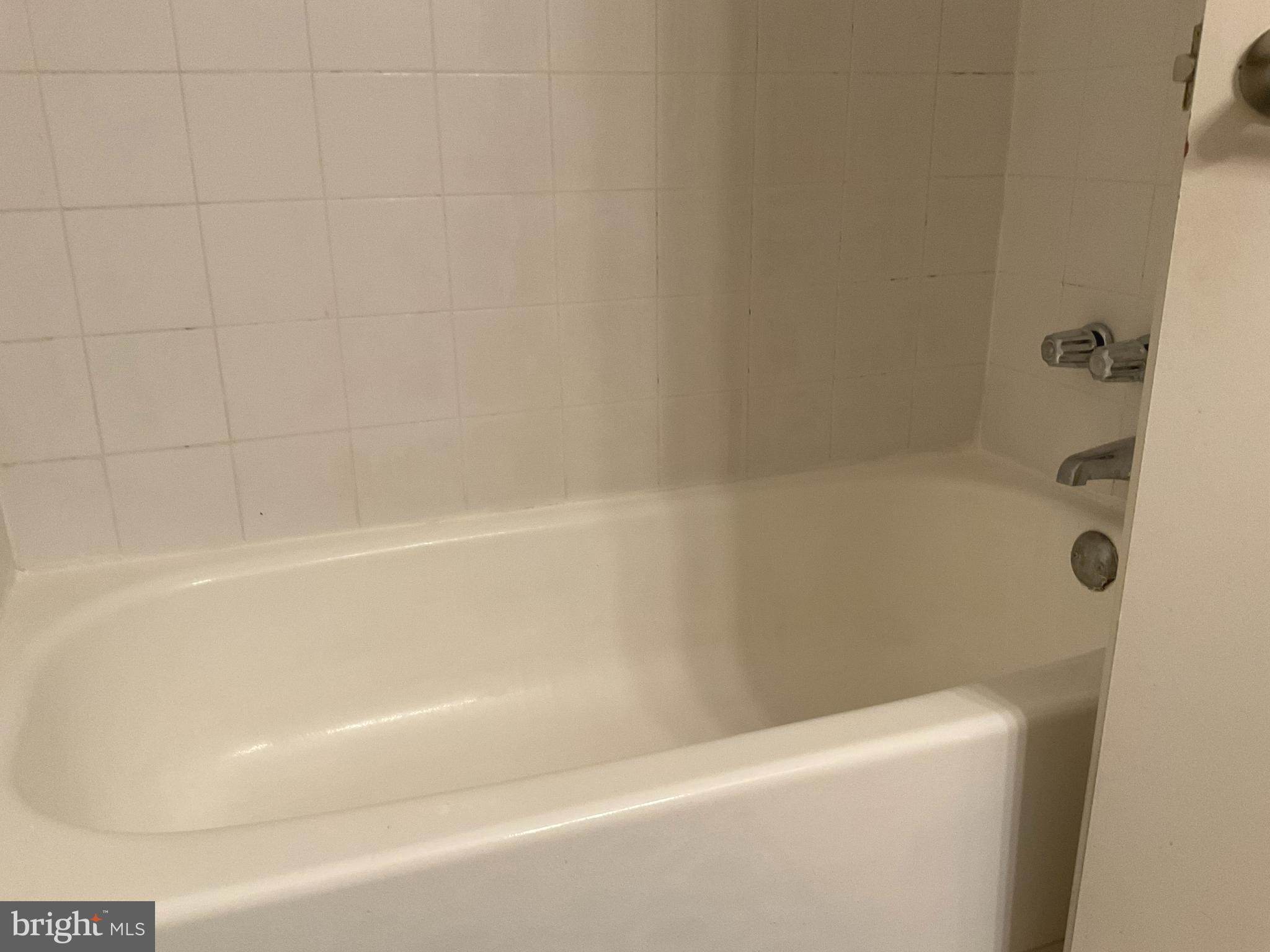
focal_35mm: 29
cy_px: 476
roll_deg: +0.0
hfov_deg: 61.7
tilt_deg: -18.6
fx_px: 1064
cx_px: 635
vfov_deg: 48.2
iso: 125
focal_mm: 3
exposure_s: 1/60
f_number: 1.8
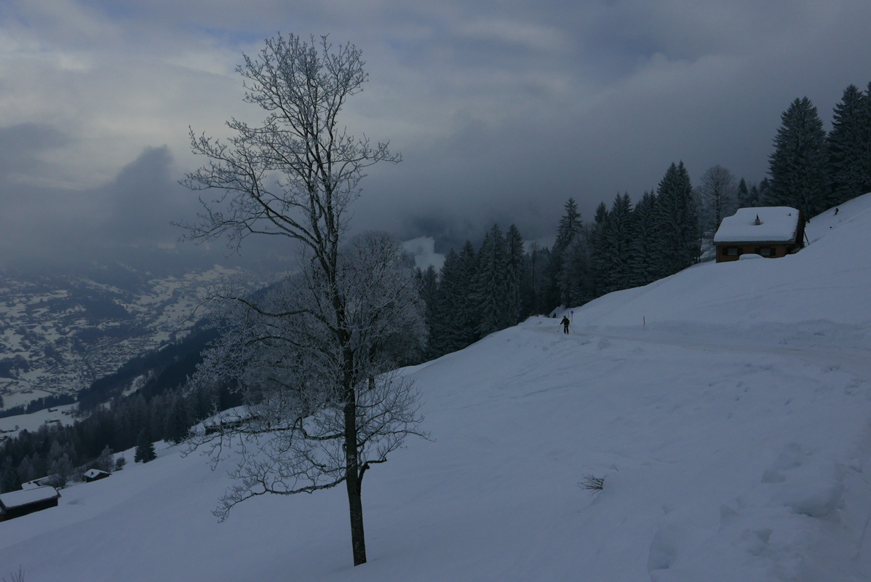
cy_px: 291
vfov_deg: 40.0
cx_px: 436
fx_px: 799
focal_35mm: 33
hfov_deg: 57.2
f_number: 5.6
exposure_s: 1/2000
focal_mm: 14.9
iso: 200
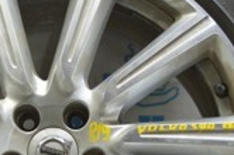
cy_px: 167
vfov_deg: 11.6
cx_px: 41
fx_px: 753
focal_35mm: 116
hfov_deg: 17.5
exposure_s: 1/40
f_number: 3.8
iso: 400
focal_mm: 20
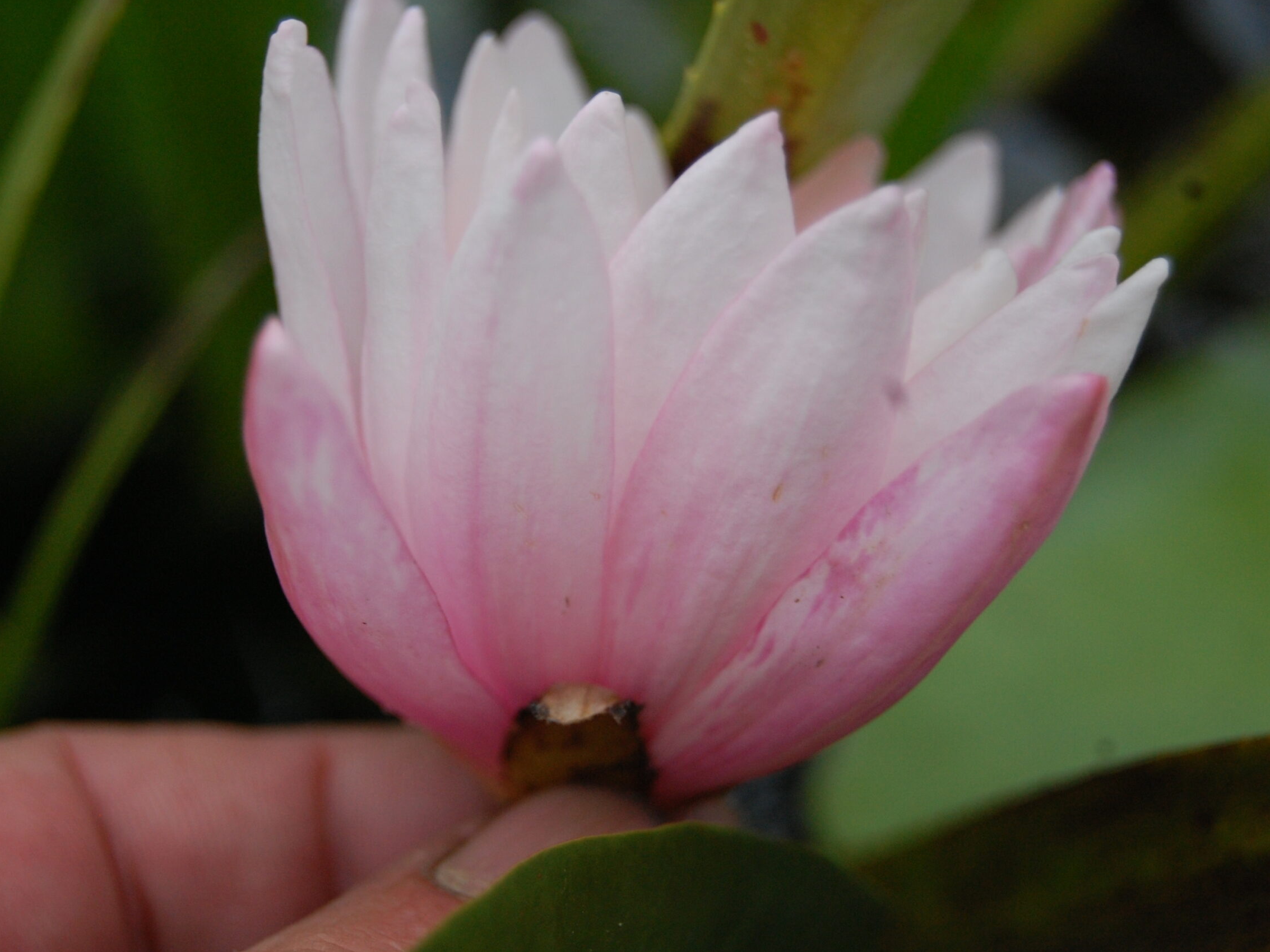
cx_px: 598
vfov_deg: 16.5
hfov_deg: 21.9
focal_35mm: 90
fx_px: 3285
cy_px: 476
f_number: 5.6
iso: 800
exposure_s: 1/320
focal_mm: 55
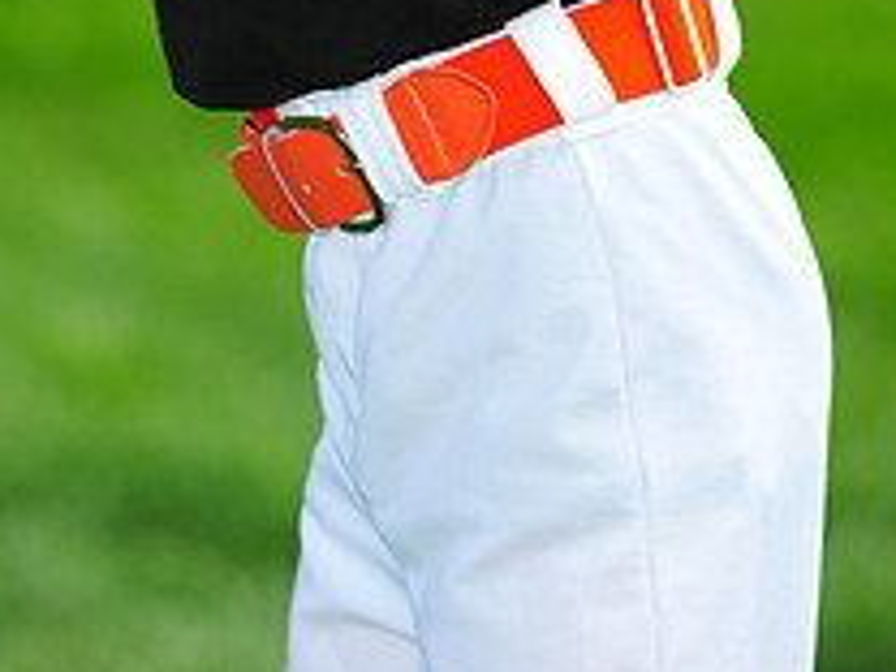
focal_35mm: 443
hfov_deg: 4.5
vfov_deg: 3.3
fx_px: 11467
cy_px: -504
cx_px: 271
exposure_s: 1/2000
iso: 400
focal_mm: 165
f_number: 4
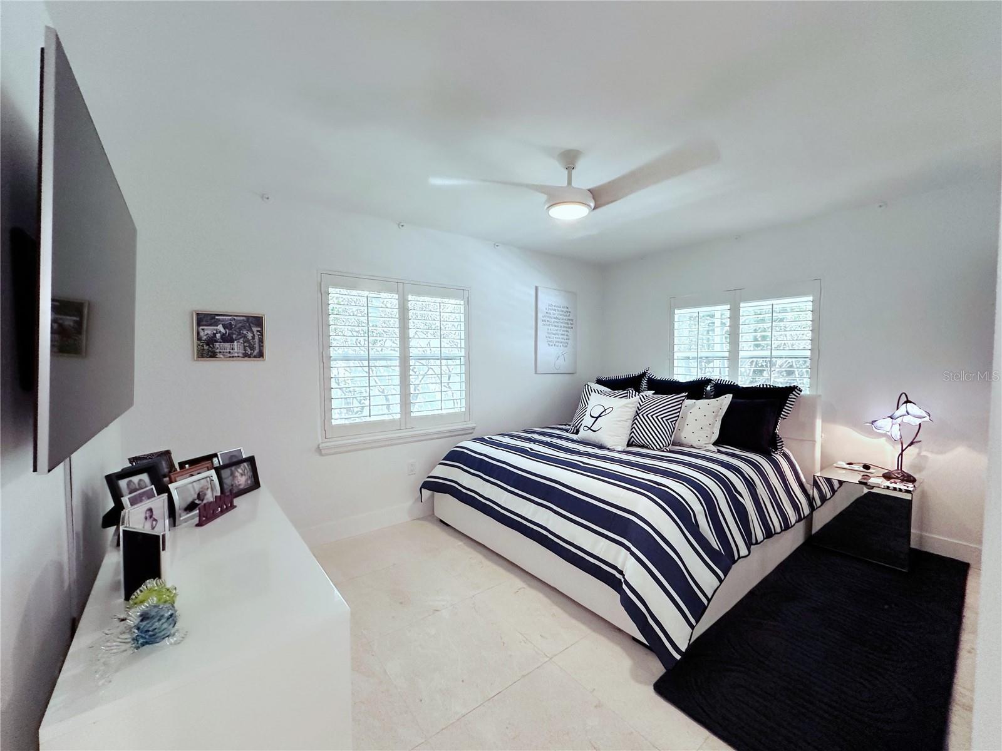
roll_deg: +0.3
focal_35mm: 14
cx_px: 501
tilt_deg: -1.8
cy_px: 376
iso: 320
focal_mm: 2.22
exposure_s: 1/120
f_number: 2.2
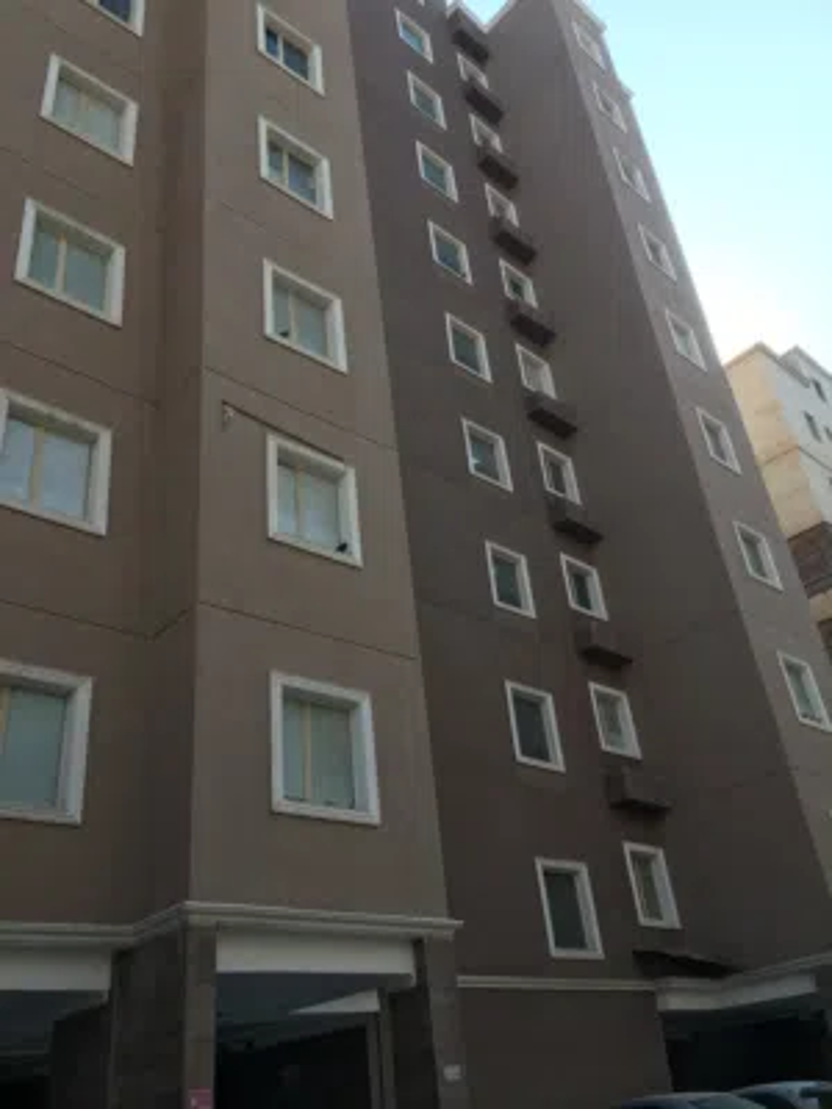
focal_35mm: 29
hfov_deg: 48.2
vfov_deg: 61.7
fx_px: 929
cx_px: 416
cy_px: 554
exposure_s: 1/534
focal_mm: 4.15
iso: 25
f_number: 2.2
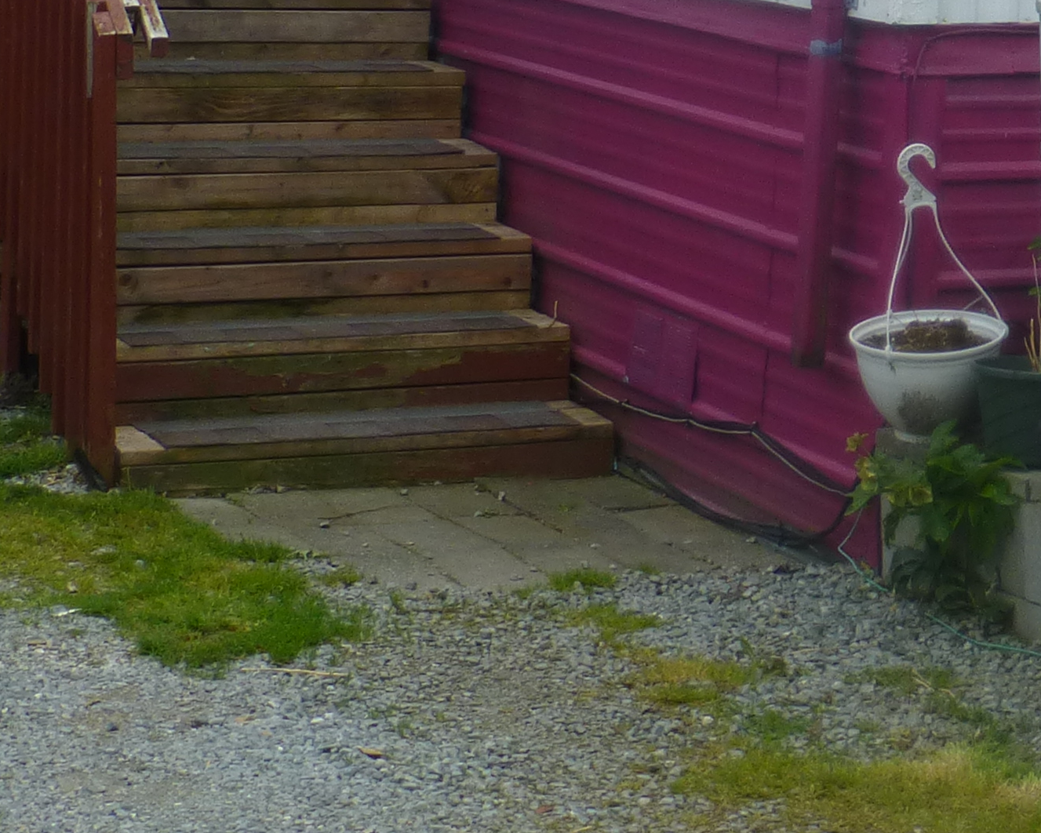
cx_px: 1049
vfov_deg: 13.7
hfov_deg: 17.4
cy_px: -258
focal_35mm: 108
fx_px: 3328
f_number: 3.7
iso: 100
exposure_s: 1/400
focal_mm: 6.1
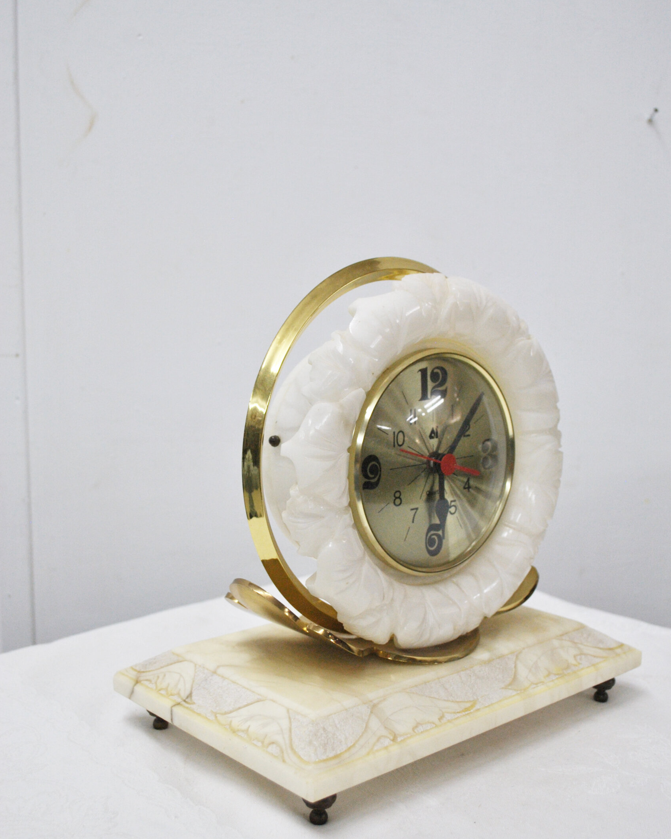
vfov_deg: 44.8
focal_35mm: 41
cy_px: 423
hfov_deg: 36.5
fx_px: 1018
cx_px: 333
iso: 400
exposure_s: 1/100
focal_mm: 24
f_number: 4
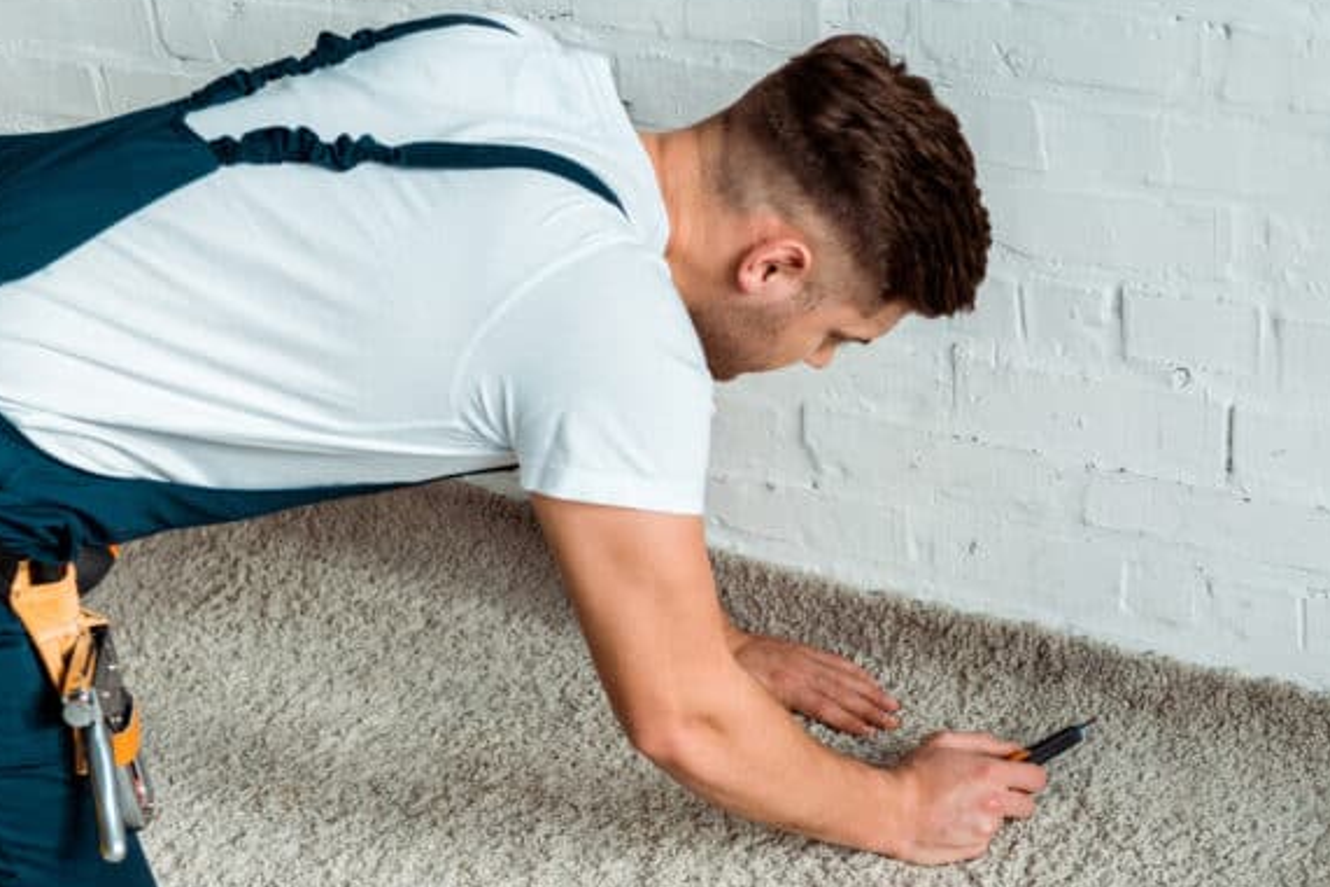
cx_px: 692
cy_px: 525
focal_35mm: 70
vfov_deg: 19.4
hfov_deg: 28.8
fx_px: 2587
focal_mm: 52
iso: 250
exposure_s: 1/160
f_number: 4
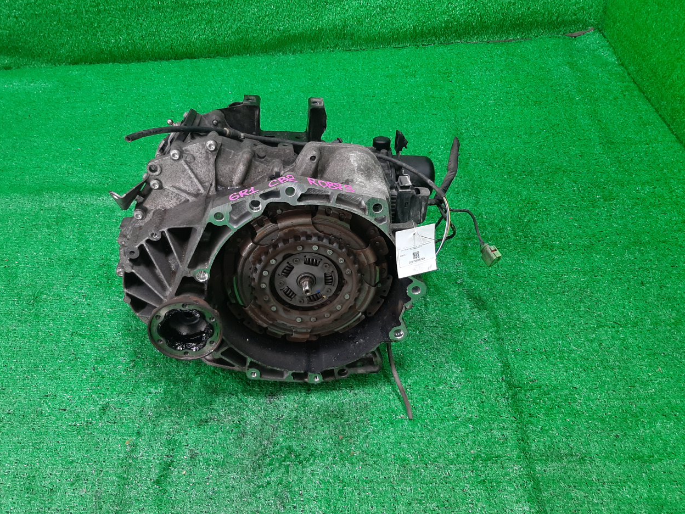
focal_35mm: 30
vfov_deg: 46.8
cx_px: 294
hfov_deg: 59.7
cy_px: 275
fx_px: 594
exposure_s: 1/50
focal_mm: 3.93
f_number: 1.7
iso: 107
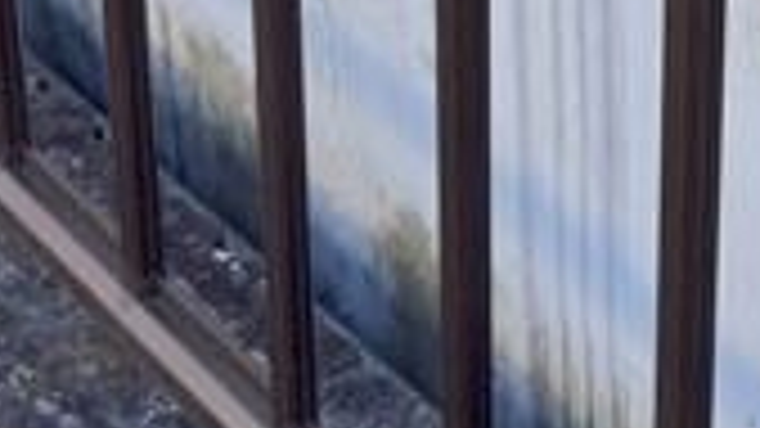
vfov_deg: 8.6
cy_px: -437
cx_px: 738
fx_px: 2700
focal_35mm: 134
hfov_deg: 15.8
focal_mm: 5.96
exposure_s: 1/552
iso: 50
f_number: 1.6
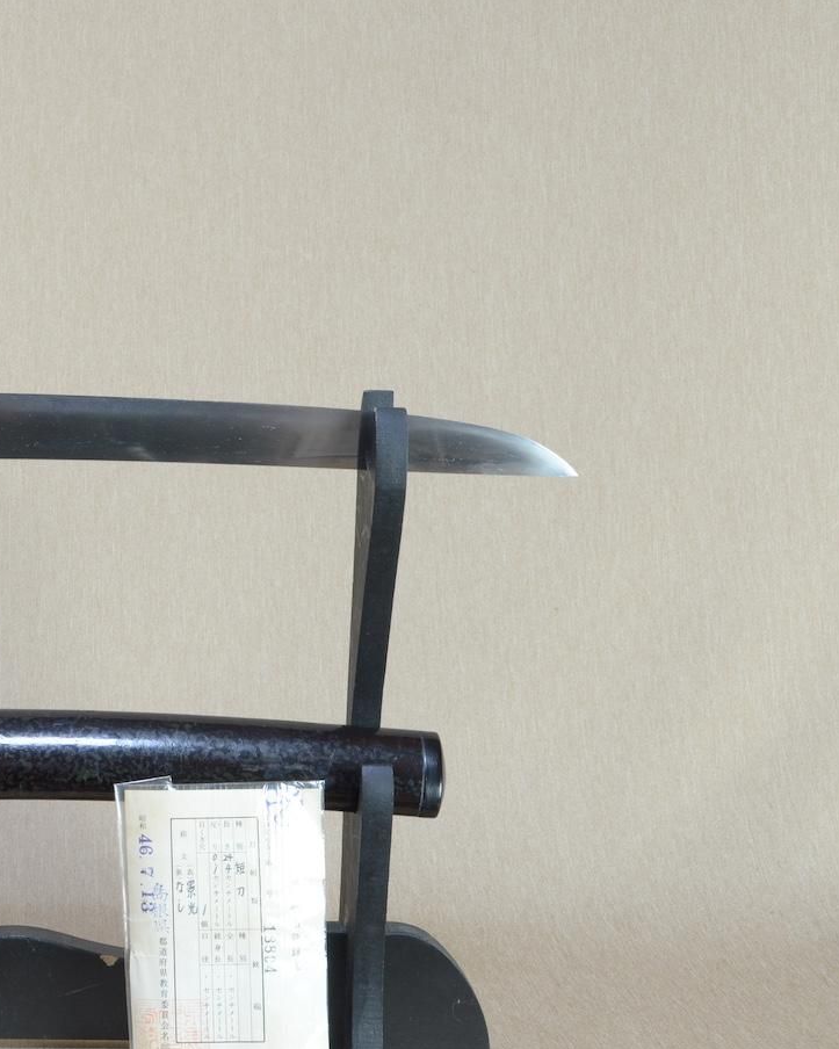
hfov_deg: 24.1
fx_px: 1894
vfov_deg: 31.0
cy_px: 516
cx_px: 34
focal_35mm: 61
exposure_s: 1/2
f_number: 11
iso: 400
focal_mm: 28
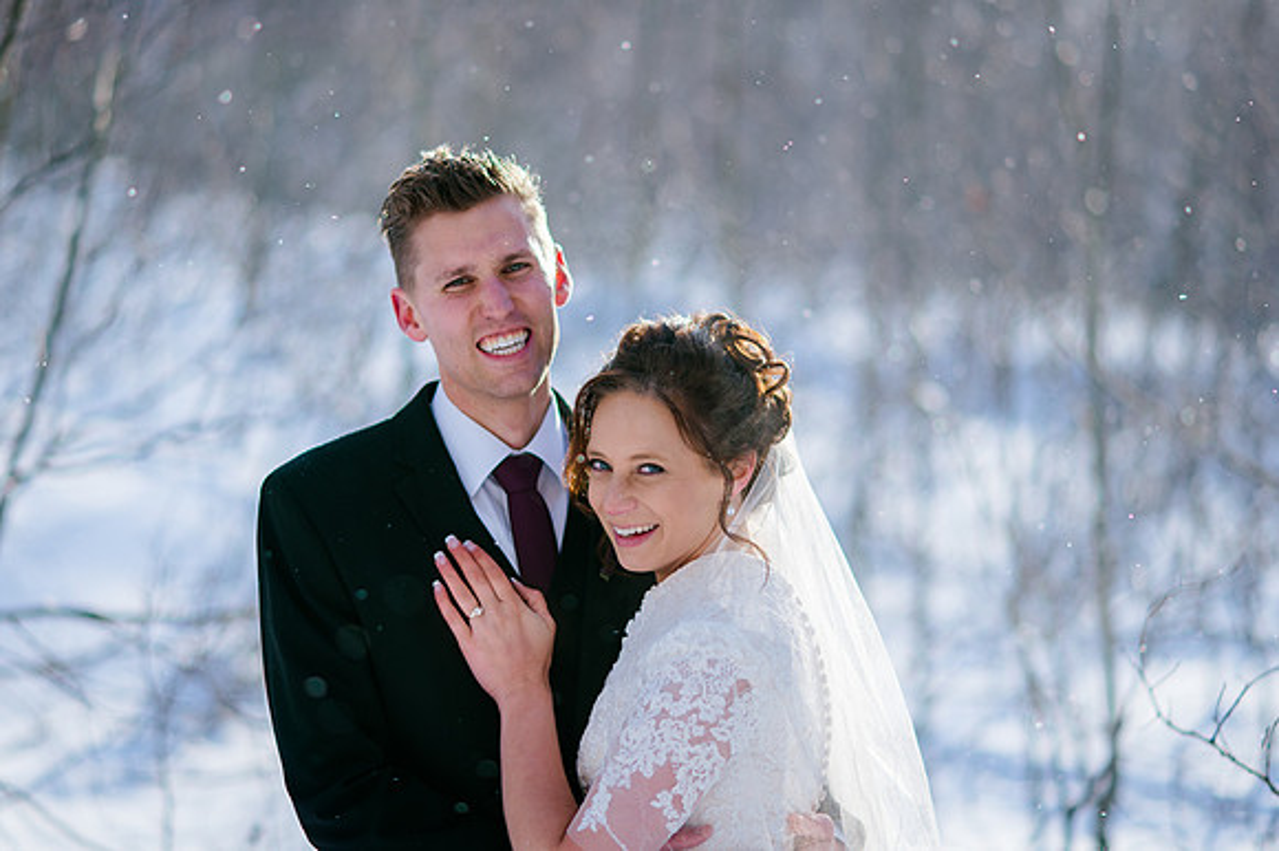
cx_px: 628
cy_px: 400
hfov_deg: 18.0
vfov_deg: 12.0
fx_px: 4047
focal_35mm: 114
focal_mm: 105
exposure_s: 1/2000
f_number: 2
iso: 125
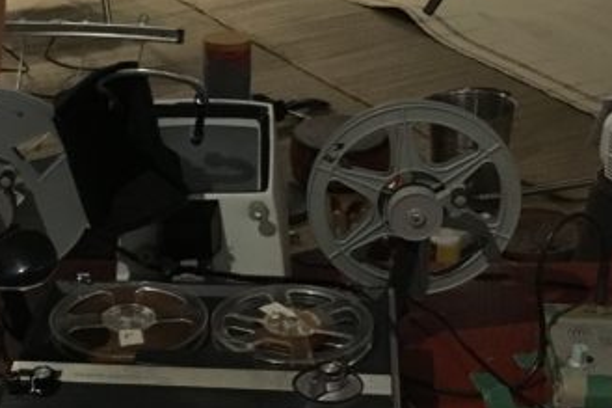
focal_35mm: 94
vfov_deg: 14.5
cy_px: 179
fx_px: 1597
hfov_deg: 21.4
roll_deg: +2.7
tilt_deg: -25.2
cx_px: 106
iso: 250
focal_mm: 4.15
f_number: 2.2
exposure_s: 1/17
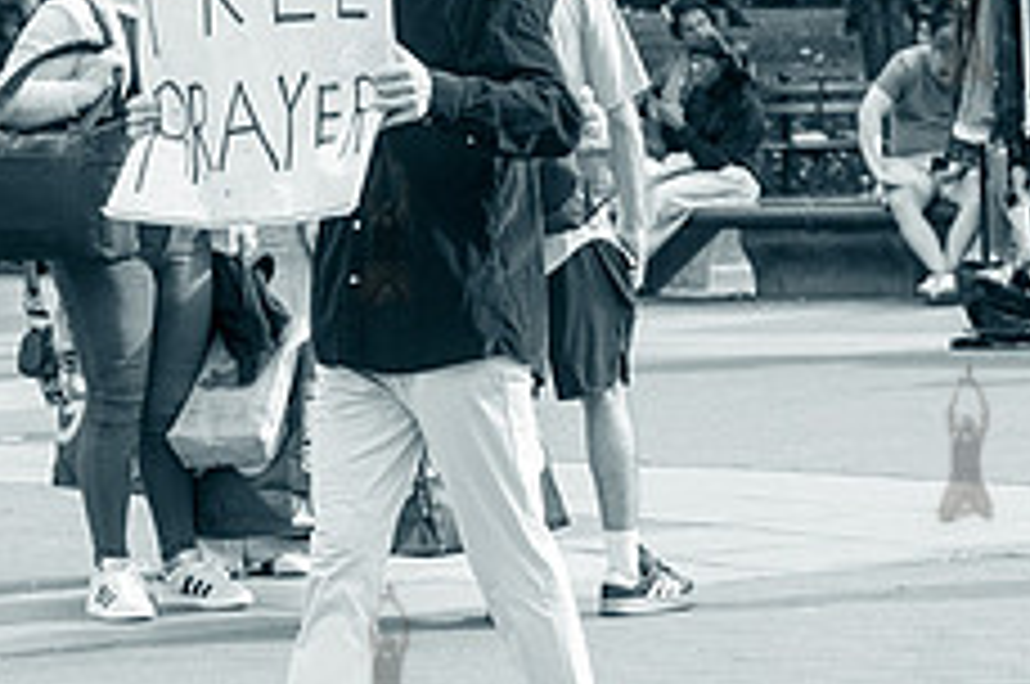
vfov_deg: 6.5
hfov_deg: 9.8
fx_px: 6028
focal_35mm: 211
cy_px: 225
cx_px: 382
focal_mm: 62
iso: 400
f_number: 4
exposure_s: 1/1600
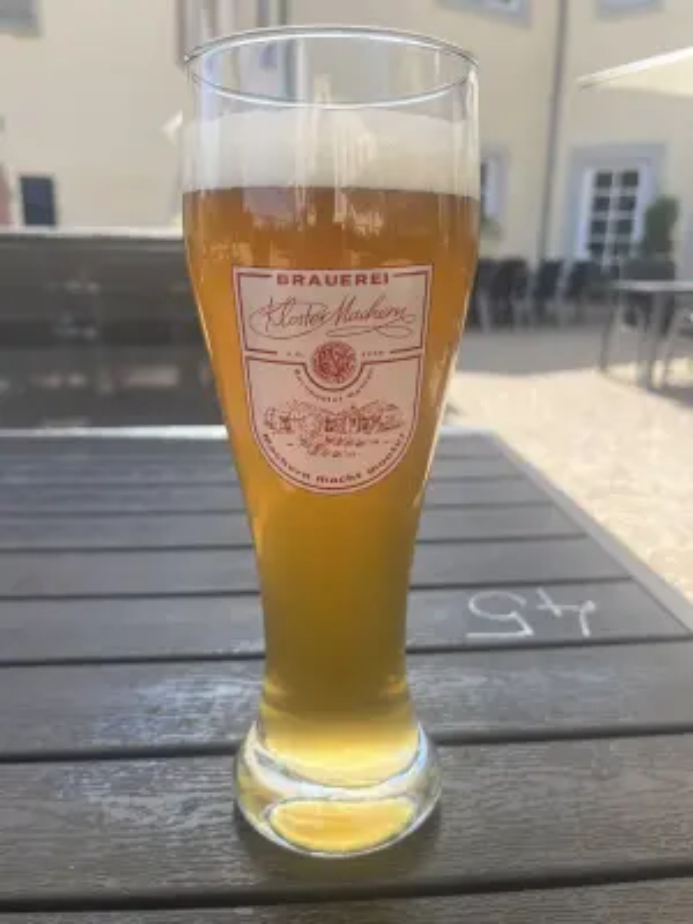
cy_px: 462
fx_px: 694
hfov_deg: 53.1
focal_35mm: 26
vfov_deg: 67.3
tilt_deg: -16.6
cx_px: 346
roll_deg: -0.5
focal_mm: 5.1
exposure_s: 1/992
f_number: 1.6
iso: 50
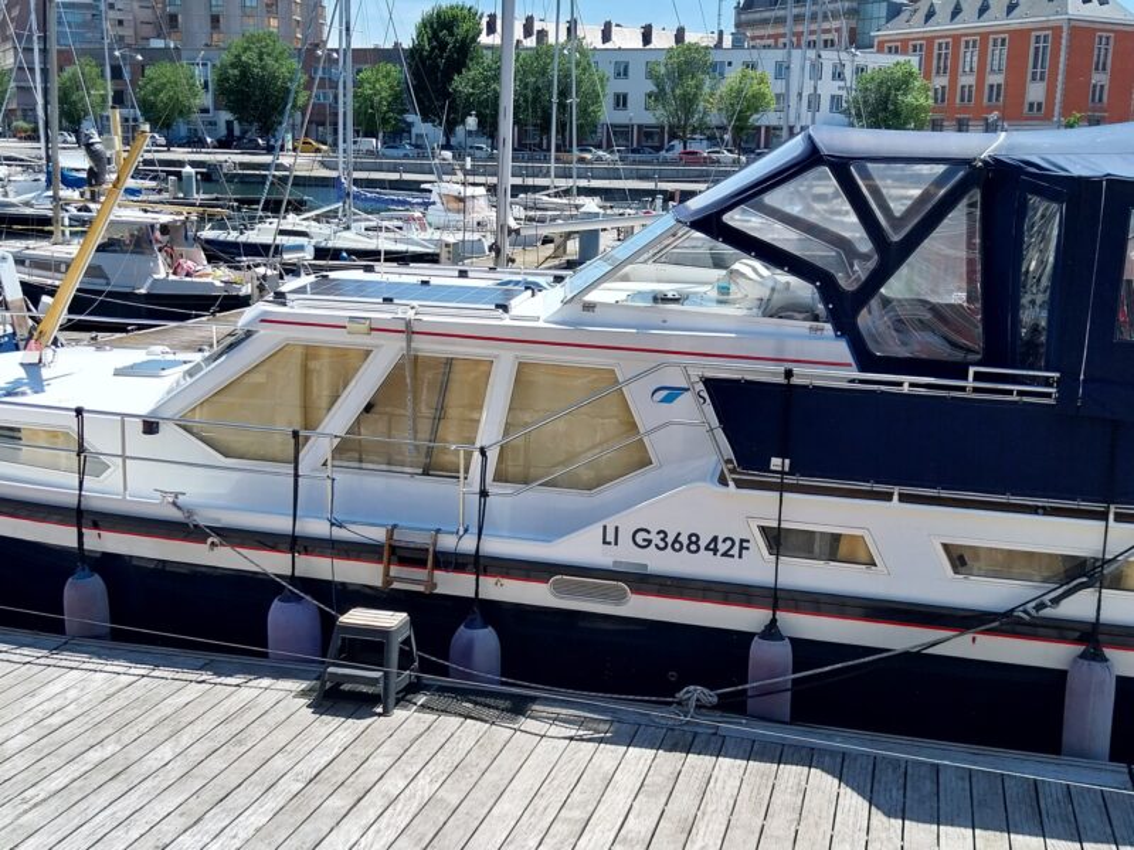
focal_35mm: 26
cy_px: 425
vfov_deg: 53.1
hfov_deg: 67.3
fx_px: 852
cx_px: 567
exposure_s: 1/769
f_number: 1.8
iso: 25
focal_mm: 4
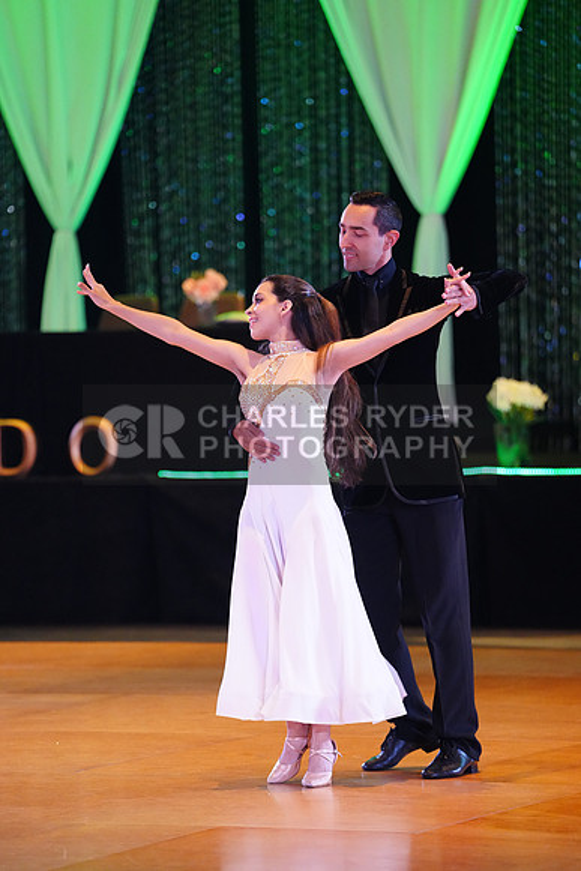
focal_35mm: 168
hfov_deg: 8.2
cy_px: 436
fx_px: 4064
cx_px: 290
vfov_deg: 12.2
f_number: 2.8
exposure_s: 1/400
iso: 5000
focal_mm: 168
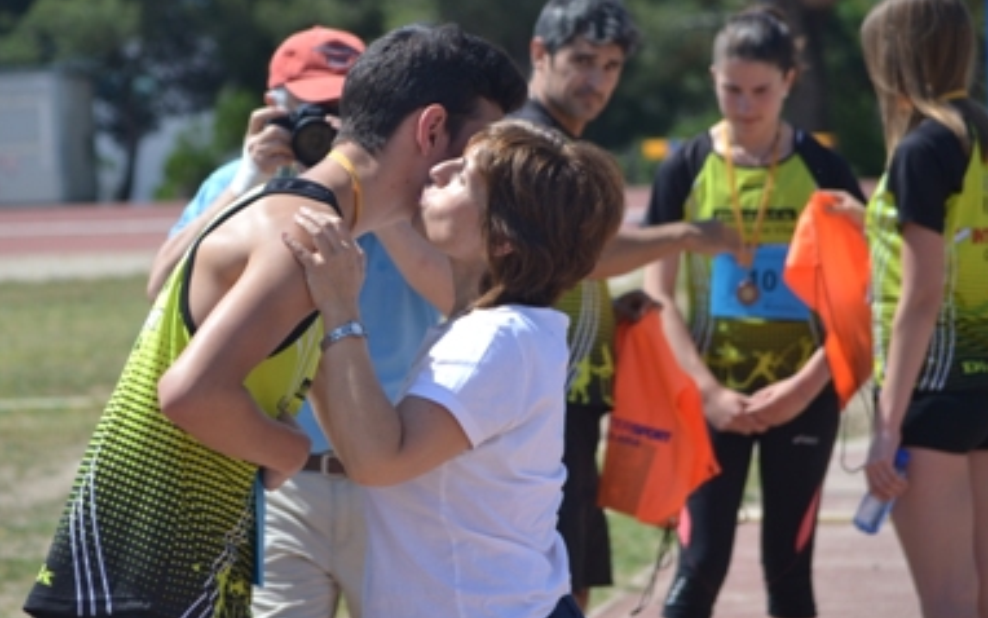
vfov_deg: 6.7
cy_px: 224
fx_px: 5279
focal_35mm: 196
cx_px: 385
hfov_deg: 10.7
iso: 100
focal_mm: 98
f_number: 4.5
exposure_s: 1/500
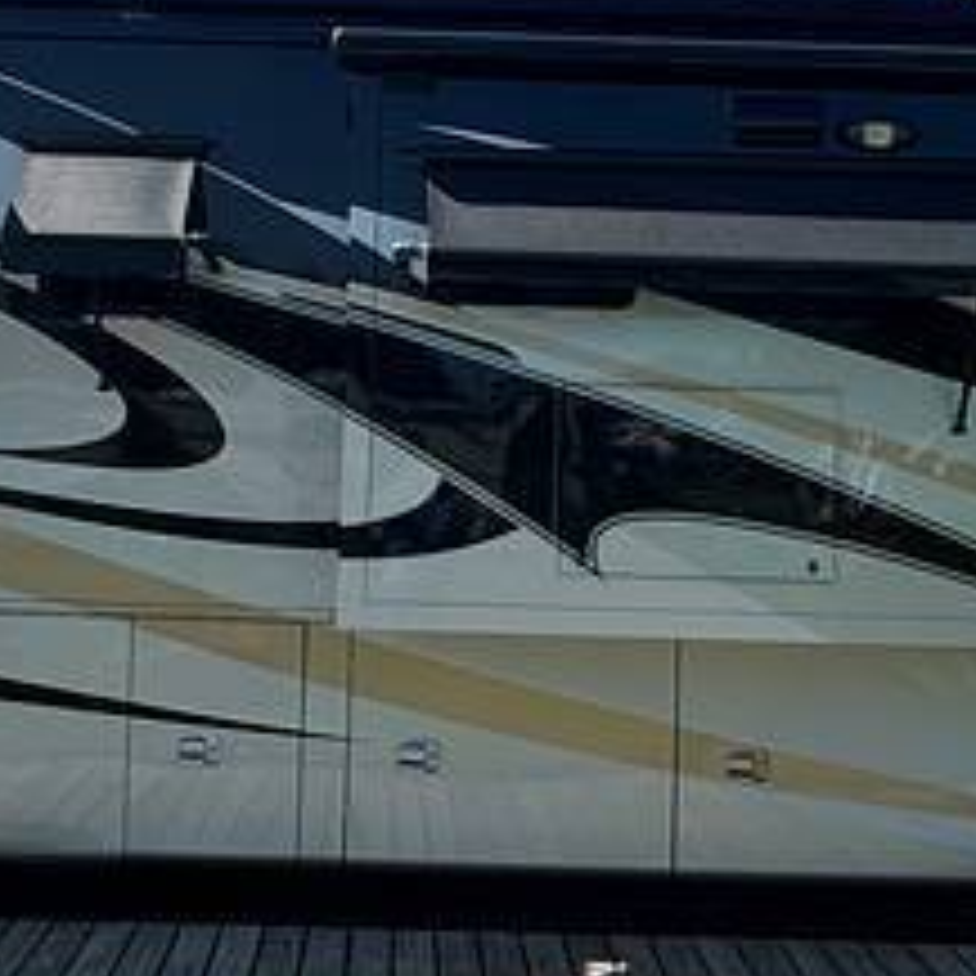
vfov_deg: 30.0
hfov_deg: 30.0
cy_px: 405
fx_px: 1818
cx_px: 400
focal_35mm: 57
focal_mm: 2.22
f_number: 2.2
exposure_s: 1/1110
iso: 40
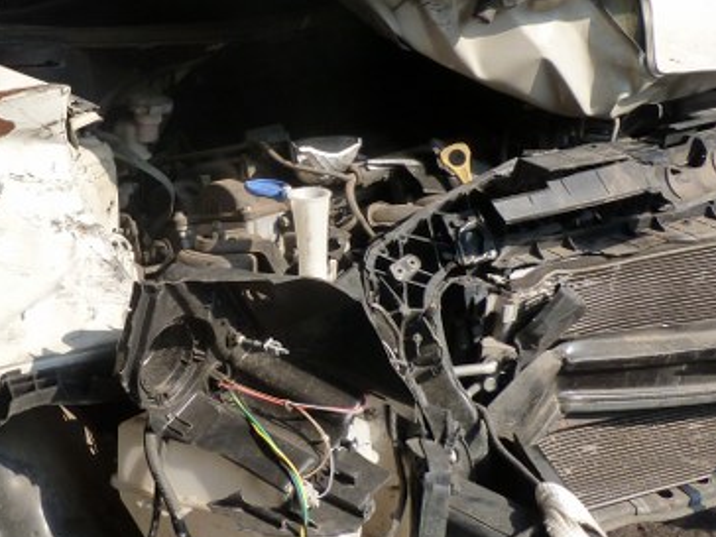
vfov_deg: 26.4
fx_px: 1138
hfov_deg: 33.7
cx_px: 118
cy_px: 177
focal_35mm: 55
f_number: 4
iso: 125
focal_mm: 4.5
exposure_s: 1/200
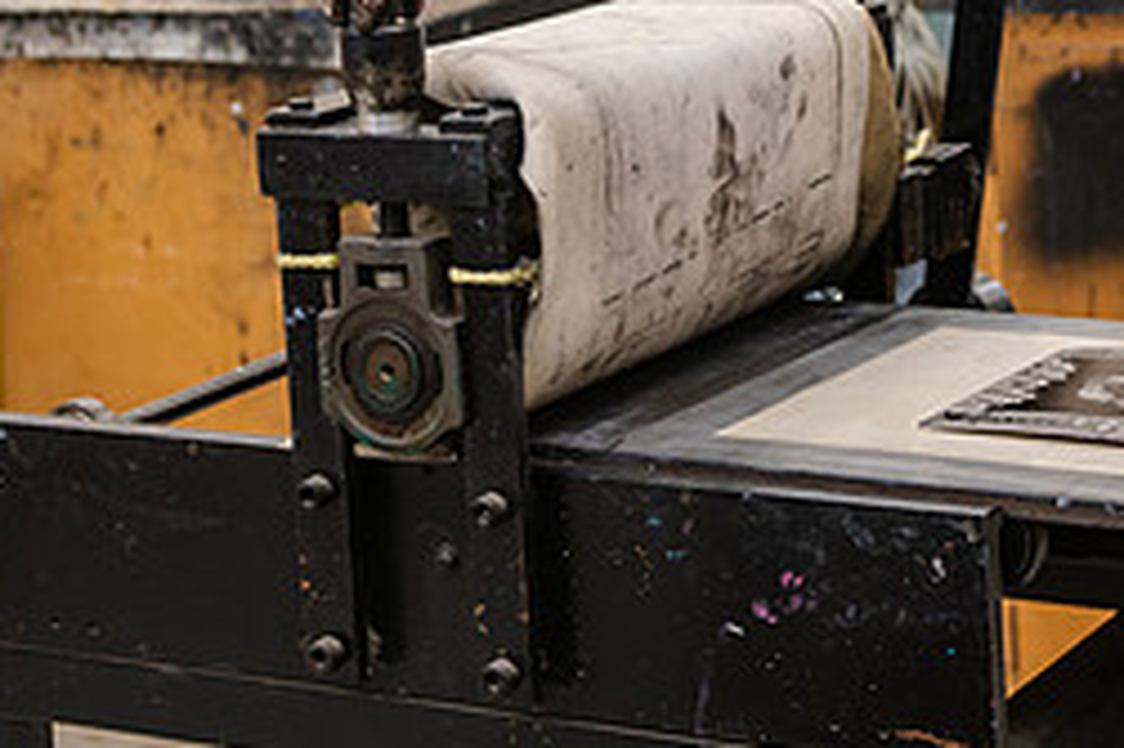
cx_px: 784
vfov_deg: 13.0
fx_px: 3245
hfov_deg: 19.6
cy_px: 2
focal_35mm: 104
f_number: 3.5
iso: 320
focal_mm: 45
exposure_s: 1/80
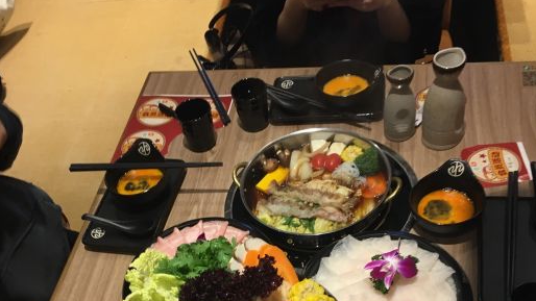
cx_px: 272
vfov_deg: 25.8
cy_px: 325
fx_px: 611
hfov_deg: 47.4
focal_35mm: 43
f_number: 2.2
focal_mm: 4.15
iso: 100
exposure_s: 1/33
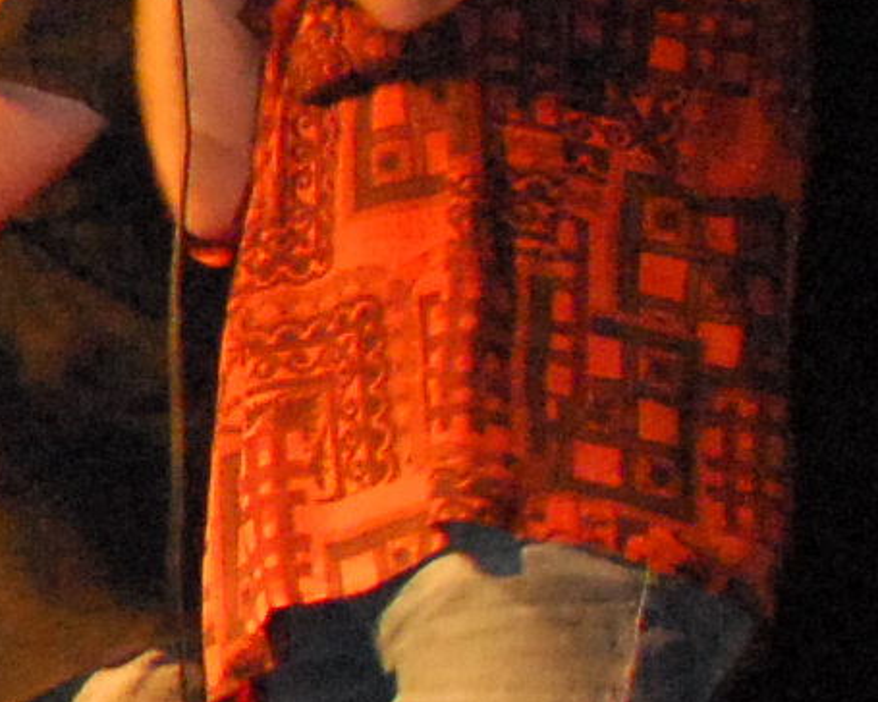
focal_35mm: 216
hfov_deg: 7.5
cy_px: 264
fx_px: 5613
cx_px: -2020
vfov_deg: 7.2
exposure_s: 1/40
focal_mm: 18
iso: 1600
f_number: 5.6
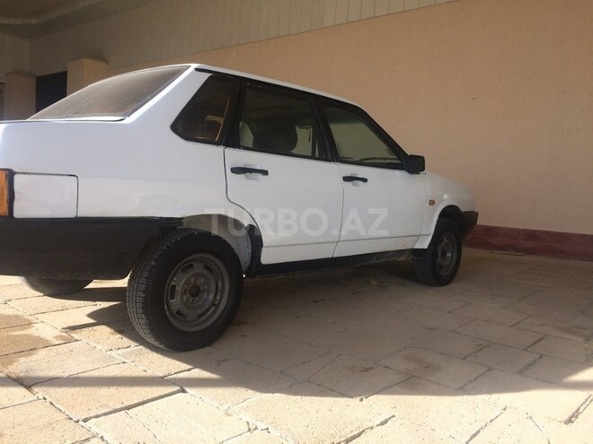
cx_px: 296
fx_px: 497
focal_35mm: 29
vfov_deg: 48.2
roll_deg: -3.6
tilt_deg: -2.4
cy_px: 222
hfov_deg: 61.7
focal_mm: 4.15
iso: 32
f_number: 2.2
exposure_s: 1/707
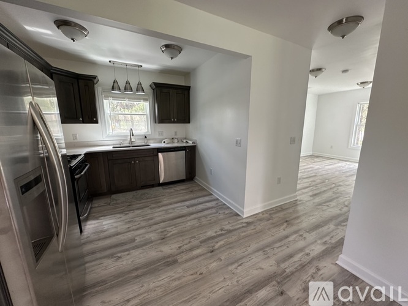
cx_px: 204
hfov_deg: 102.0
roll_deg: -0.2
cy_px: 153
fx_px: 165
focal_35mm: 14
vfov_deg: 85.7
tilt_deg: -10.9
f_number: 2.2
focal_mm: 2.22
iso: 125
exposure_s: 1/99
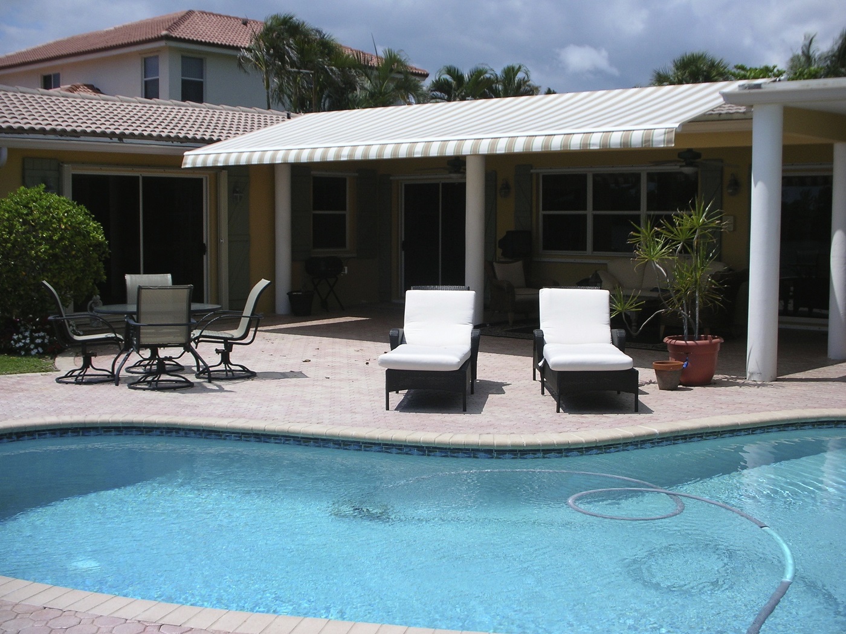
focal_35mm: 46
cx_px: 423
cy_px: 317
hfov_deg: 41.2
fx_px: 1124
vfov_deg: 31.5
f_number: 9.9
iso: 50
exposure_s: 1/140
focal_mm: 7.7
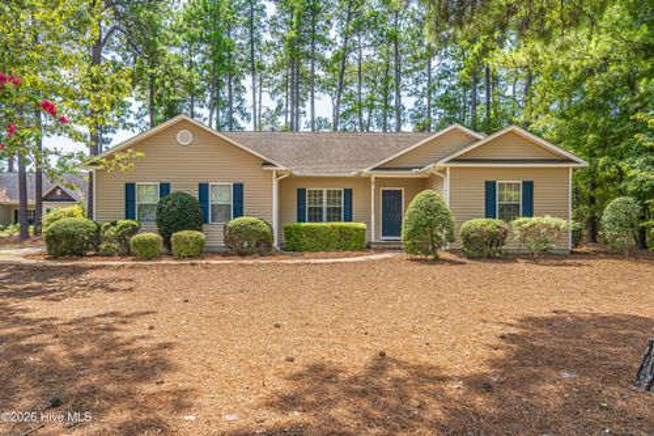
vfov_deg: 52.9
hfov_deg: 73.5
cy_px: 218
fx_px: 438
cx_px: 327
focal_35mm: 24
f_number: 5.6
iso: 100
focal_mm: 24
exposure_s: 1/320
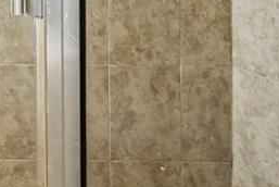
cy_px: -177
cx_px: -419
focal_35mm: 87
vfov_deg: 13.6
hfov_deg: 14.1
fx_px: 675
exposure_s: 1/160
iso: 400
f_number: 8
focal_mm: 14
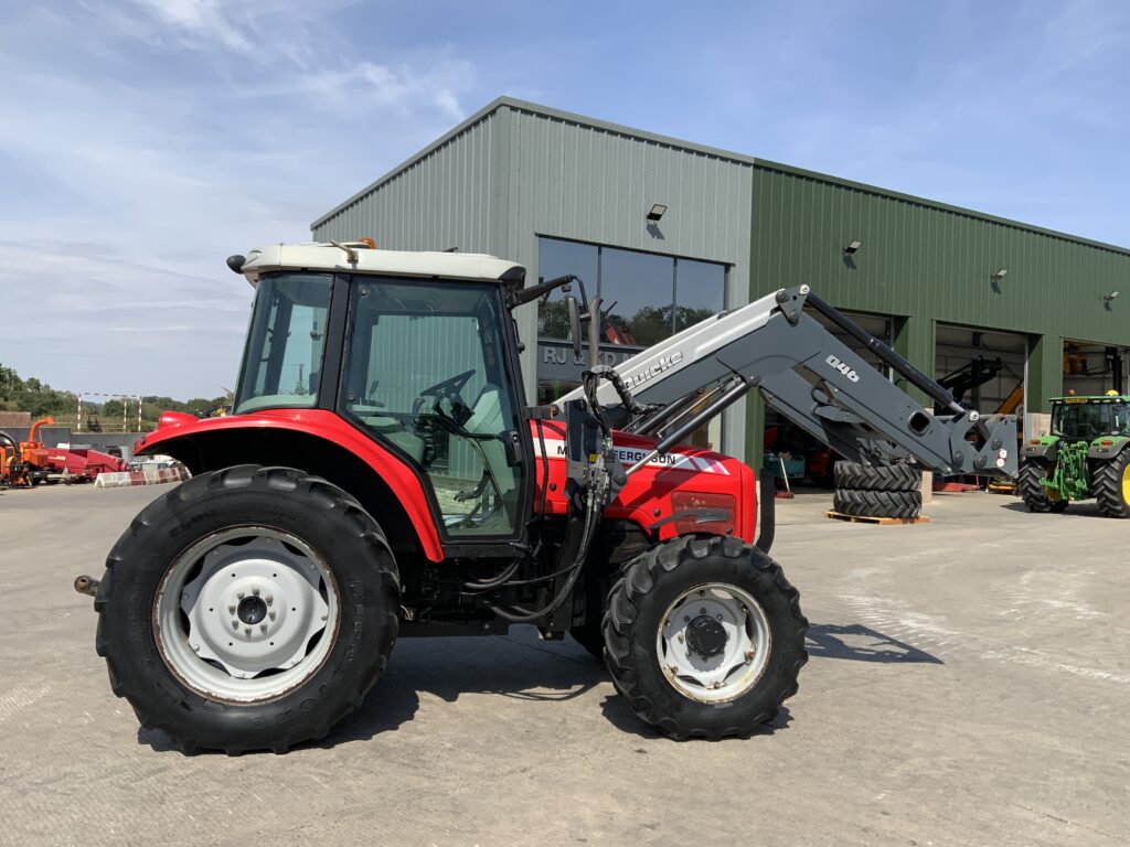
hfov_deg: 61.7
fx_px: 947
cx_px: 565
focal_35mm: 29
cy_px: 424
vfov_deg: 48.2
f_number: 1.8
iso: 16
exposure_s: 1/1912
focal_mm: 3
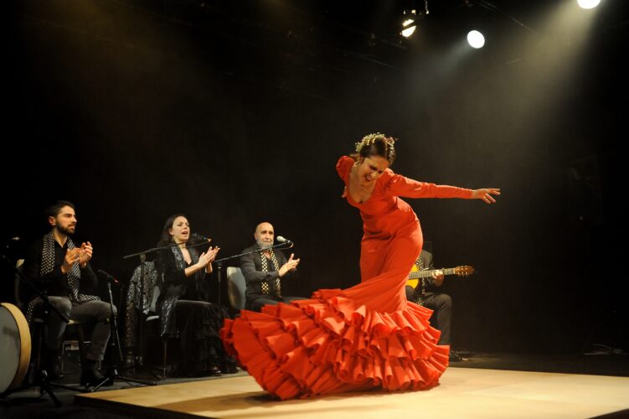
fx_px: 664
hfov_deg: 50.7
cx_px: 314
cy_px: 210
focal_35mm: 38
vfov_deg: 35.0
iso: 3200
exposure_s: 1/250
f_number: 3.3
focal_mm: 38
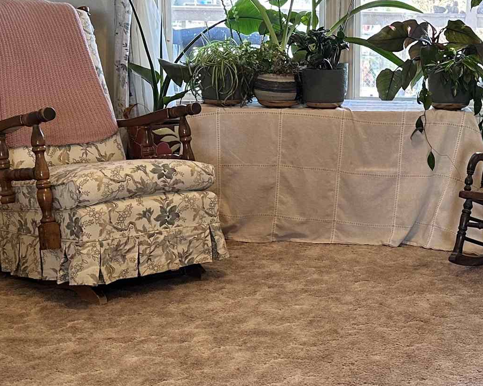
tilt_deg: -8.9
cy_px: 149
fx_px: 1000
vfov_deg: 21.8
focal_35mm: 70
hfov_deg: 26.6
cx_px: 390
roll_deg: -0.8
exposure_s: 1/60
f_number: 1.78
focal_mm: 6.86
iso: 160
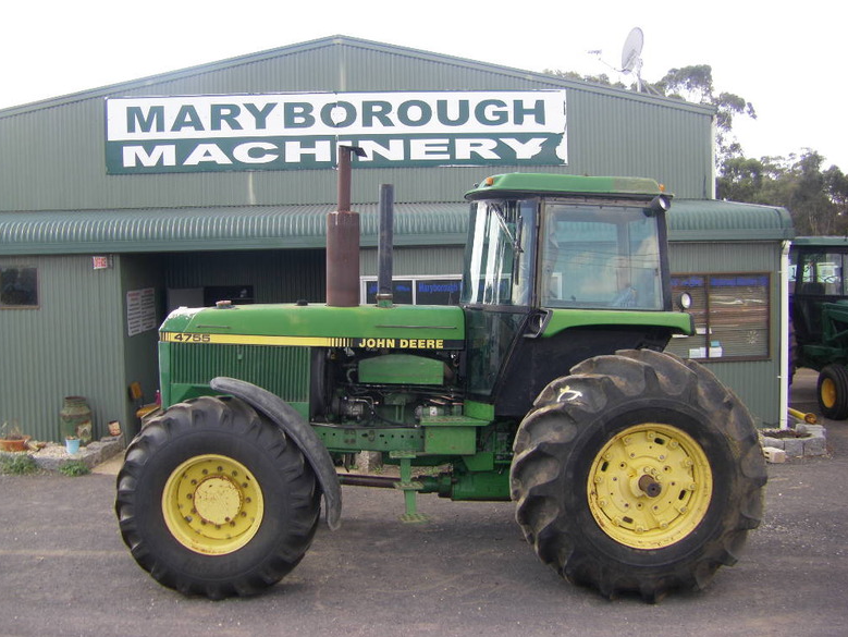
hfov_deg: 47.8
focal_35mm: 39
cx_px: 419
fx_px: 956
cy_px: 324
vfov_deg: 36.8
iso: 64
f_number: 3.5
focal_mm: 6.3
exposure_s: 1/100
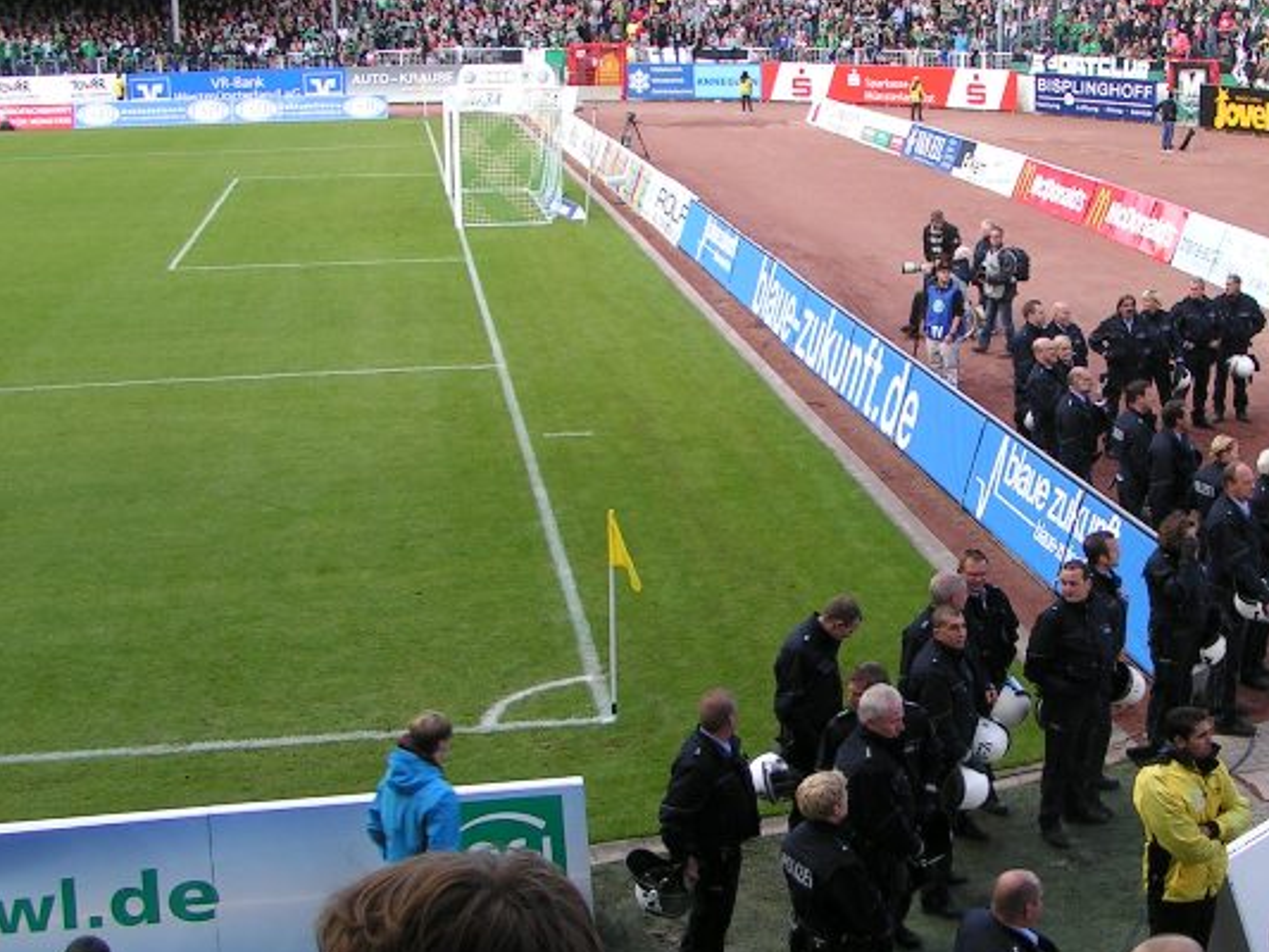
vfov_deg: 25.7
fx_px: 2090
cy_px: 500
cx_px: 871
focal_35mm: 57
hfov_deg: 33.4
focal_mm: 5.8
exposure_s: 1/80
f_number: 5.6
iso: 50
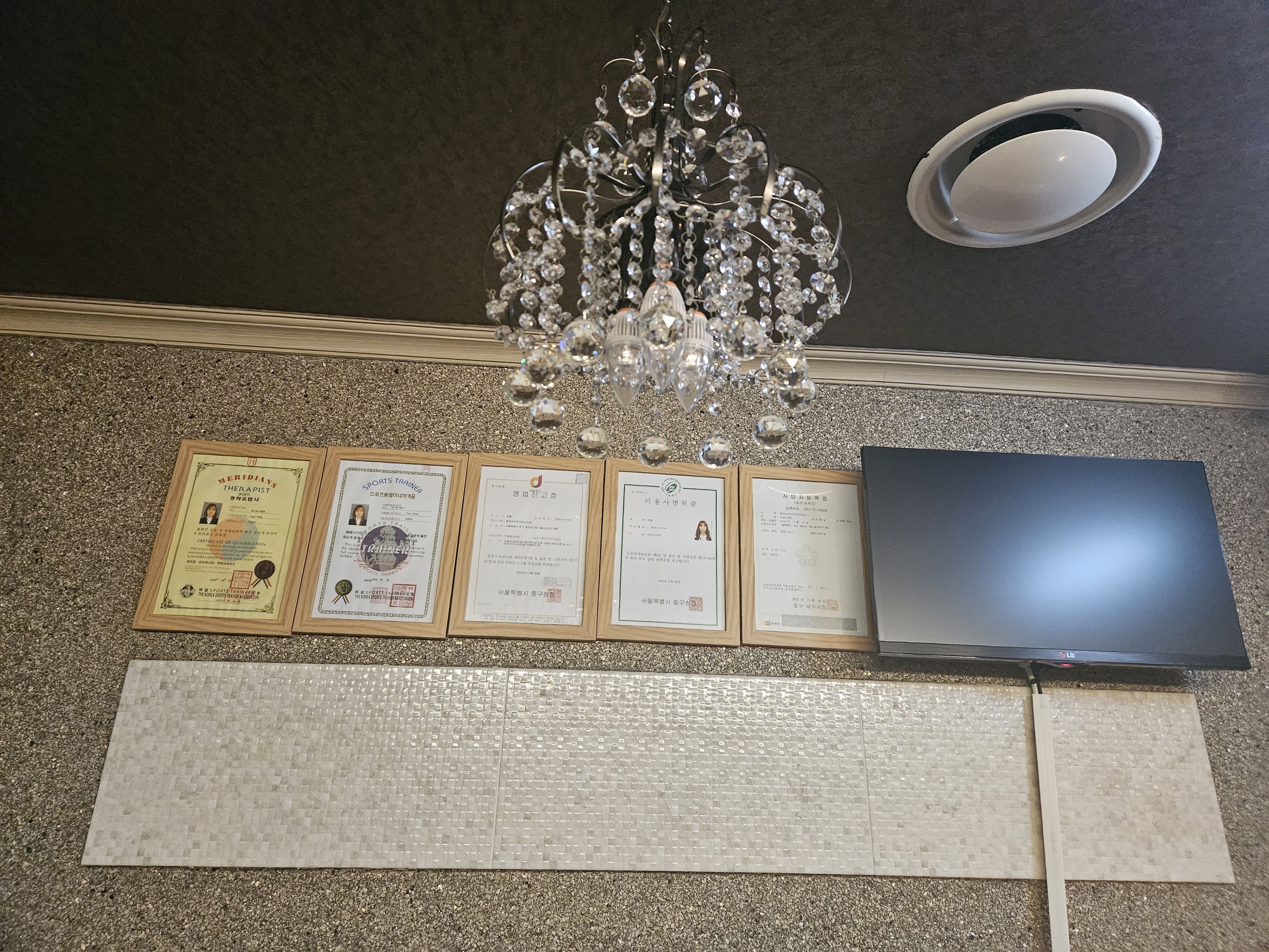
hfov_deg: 73.9
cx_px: 634
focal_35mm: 23
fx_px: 843
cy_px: 476
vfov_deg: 58.9
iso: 1250
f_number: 1.8
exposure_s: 1/120
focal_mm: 5.4
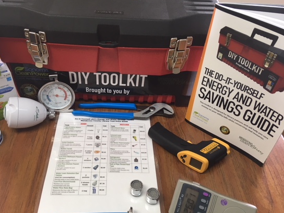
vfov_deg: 41.8
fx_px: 279
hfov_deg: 53.8
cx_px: 121
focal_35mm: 34
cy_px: 110
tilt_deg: -43.0
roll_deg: -2.8
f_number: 2.2
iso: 32
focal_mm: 4.15
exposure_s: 1/30
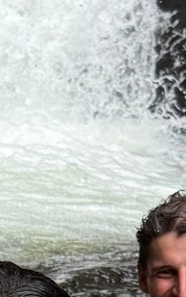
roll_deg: -4.9
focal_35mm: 161
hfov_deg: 7.7
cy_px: 601
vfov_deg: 11.6
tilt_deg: -19.6
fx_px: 1306
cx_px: -236
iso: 80
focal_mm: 6.76
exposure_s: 1/395
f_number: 1.78
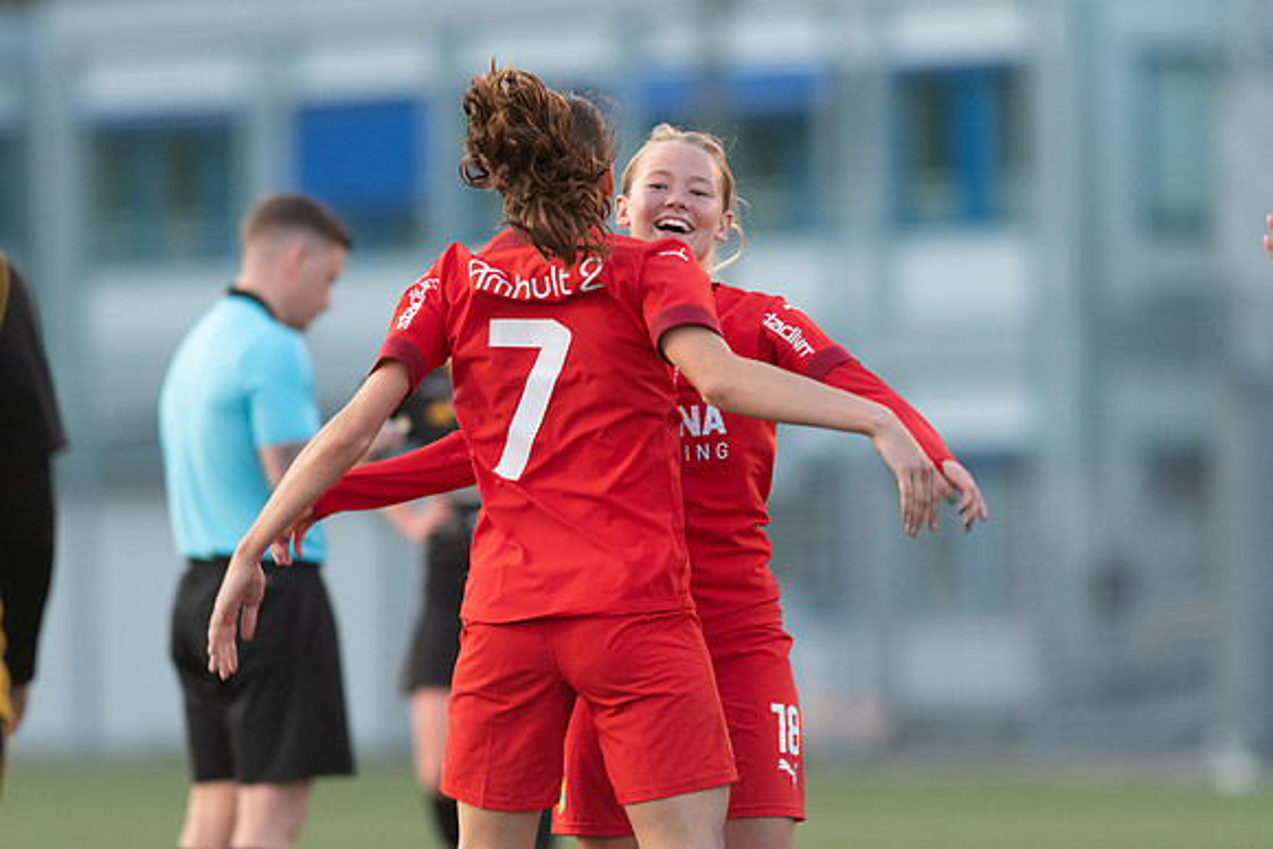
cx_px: 636
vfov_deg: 3.1
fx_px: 15915
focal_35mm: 450
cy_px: 424
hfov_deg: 4.6
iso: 2000
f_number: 3.2
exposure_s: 1/800
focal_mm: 300
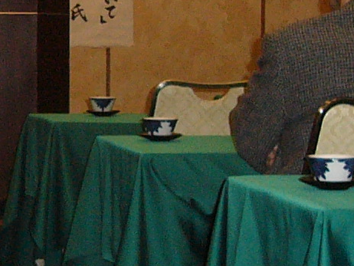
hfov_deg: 12.6
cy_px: 72
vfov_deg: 9.6
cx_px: -1
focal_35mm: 155
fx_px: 1586
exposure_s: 1/60
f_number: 2.8
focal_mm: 5.8
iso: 200
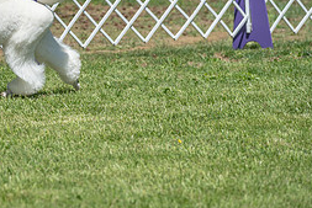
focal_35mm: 309
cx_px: -25
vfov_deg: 4.4
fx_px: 2679
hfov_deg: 6.6
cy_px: -6
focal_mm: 135
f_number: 5
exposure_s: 1/1000
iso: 200
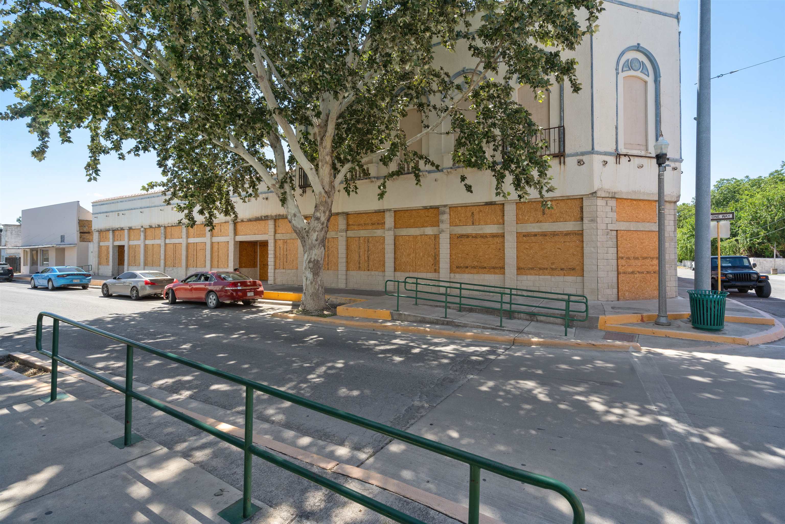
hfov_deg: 96.7
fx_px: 349
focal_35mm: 16
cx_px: 392
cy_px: 262
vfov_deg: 73.7
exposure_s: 1/320
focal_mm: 16
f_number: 9
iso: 250
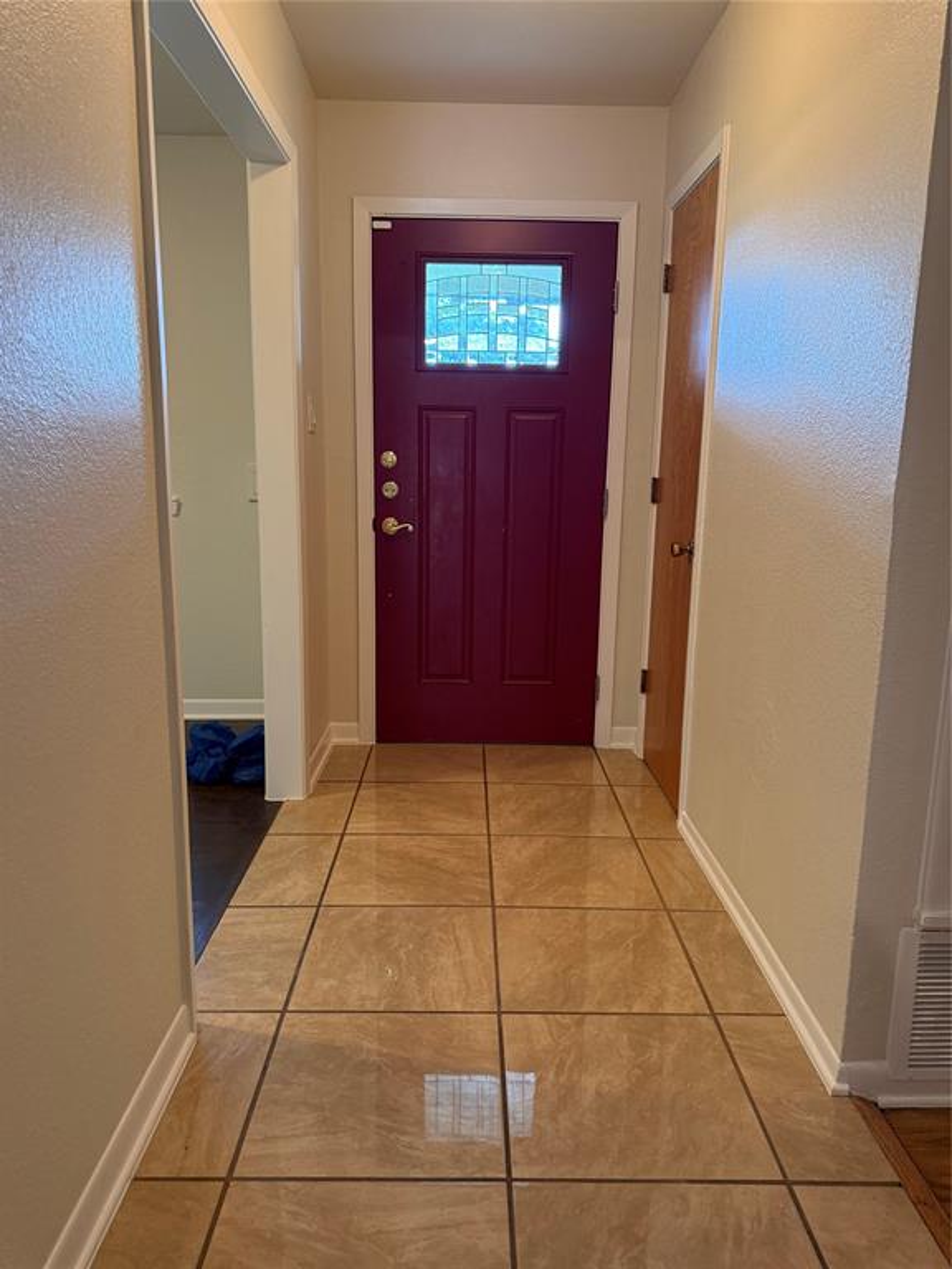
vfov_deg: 71.6
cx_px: 476
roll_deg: -1.5
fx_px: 880
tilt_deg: -10.4
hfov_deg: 56.8
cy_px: 634
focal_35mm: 24
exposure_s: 1/60
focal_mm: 6.76
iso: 250
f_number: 1.78
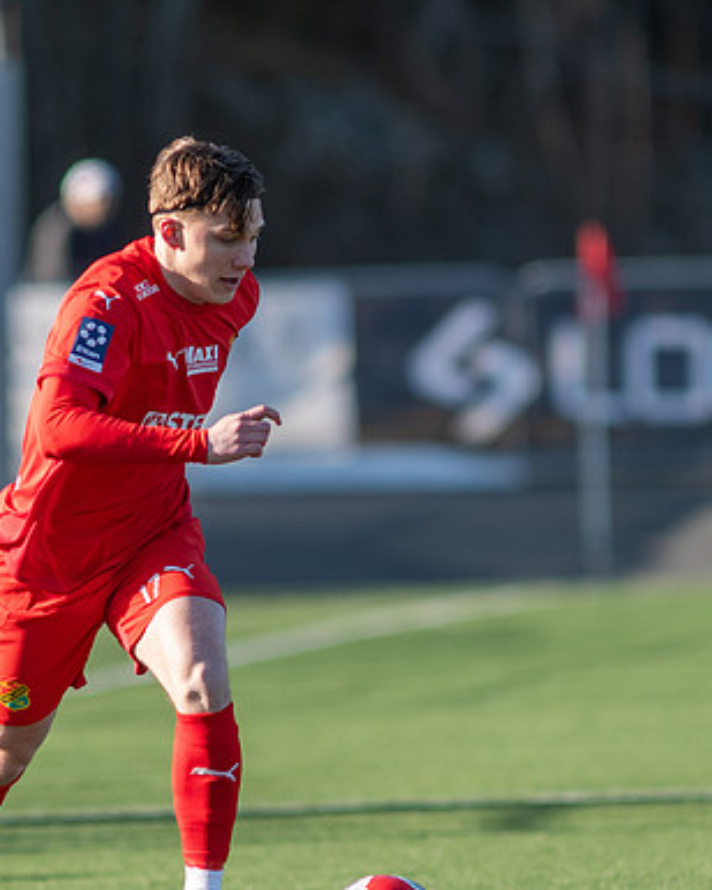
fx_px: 22548
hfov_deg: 1.8
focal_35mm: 856
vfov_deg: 2.3
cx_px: 199
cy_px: 445
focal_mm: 300
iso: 200
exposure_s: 1/1600
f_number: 3.2
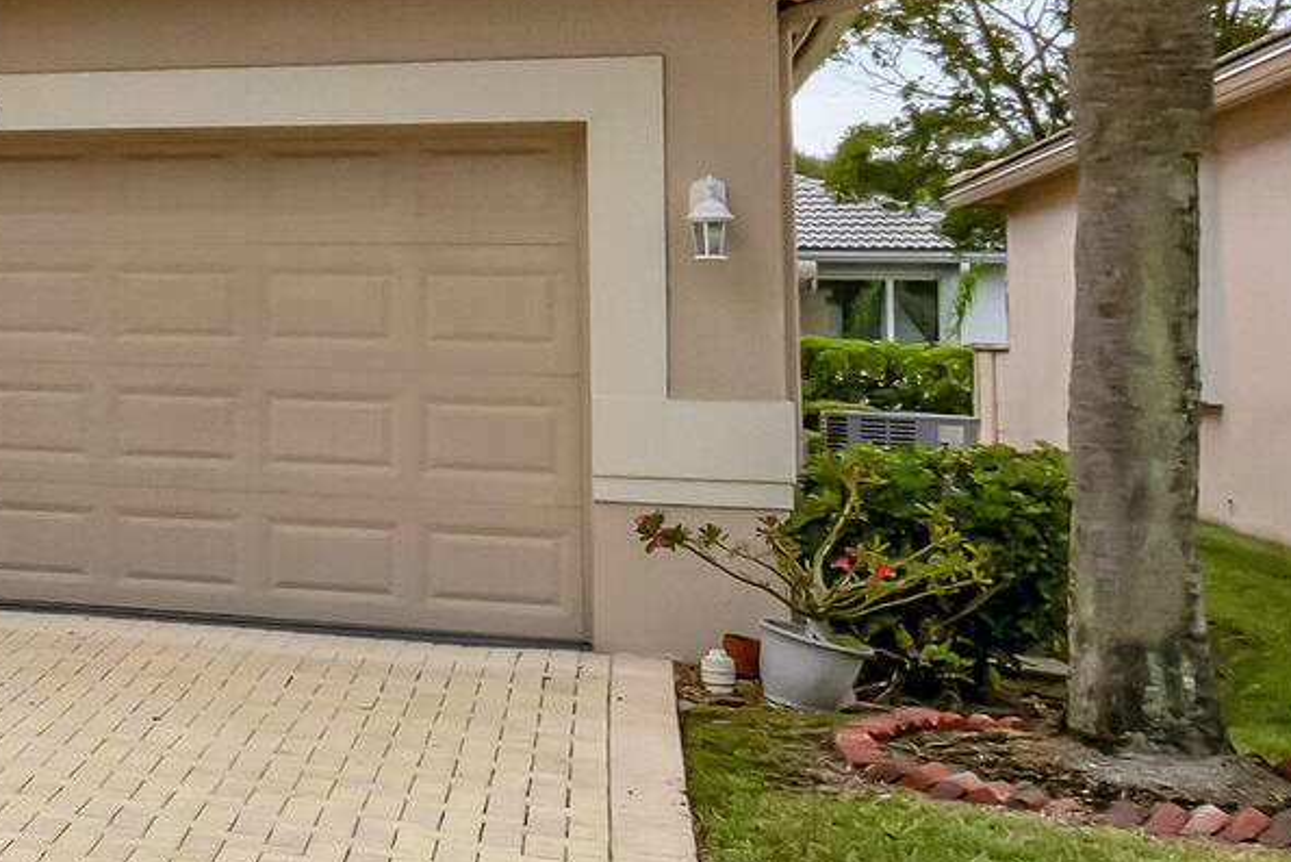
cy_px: 390
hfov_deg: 22.1
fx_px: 2260
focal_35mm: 63
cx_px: -931
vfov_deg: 21.6
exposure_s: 1/1250
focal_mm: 10
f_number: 8
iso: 500
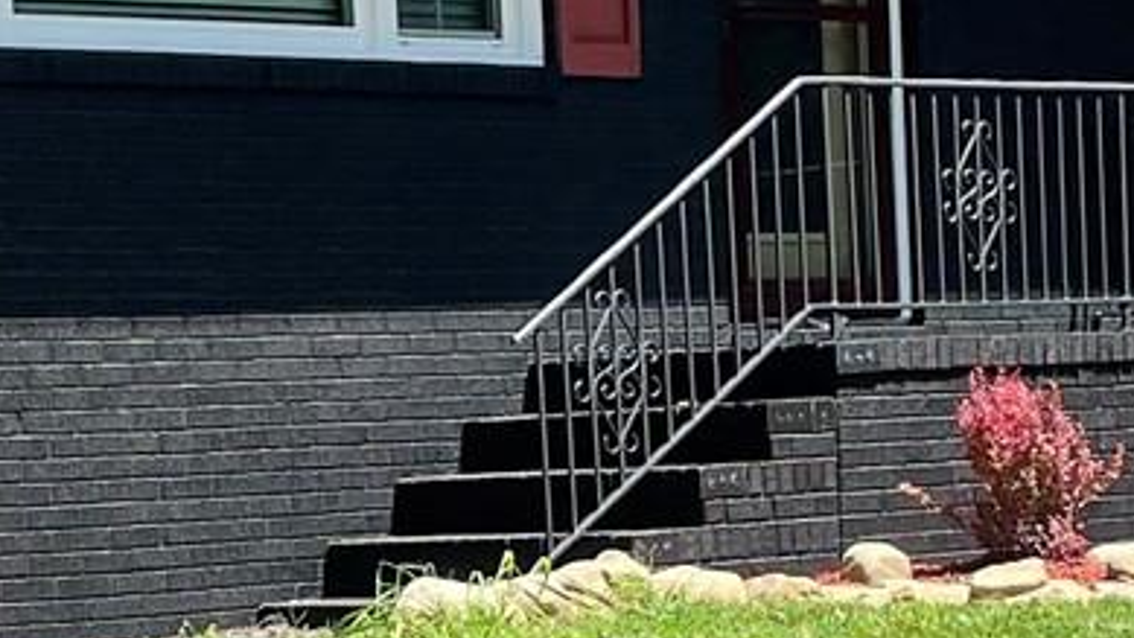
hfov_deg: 14.3
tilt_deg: -1.9
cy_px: 953
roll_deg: +1.2
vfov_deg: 8.0
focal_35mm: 149
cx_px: 178
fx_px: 4481
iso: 32
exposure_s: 1/1072
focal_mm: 4.2
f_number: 1.6
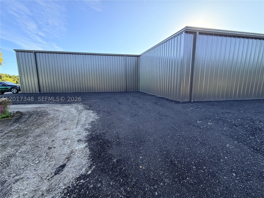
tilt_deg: -7.8
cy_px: 99
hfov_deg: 102.1
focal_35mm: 14
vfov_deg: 85.7
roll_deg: +0.2
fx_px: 107
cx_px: 132
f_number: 2.2
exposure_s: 1/224
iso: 50
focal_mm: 2.22
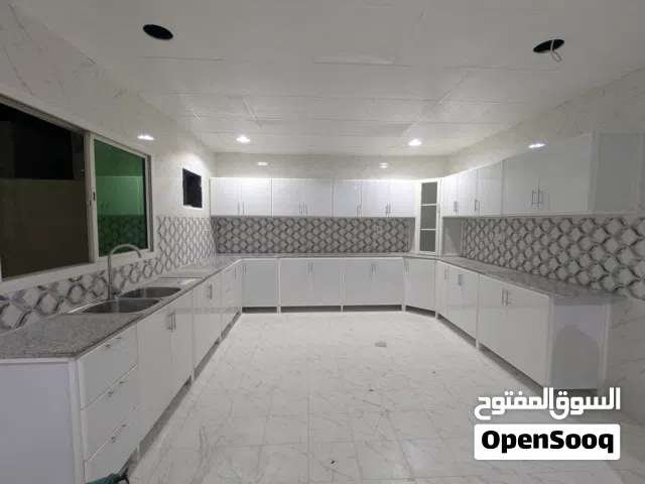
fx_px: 298
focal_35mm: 16
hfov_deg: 94.5
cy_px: 242
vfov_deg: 78.1
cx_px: 322
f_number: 2.2
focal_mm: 2.35
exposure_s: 1/50
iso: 138
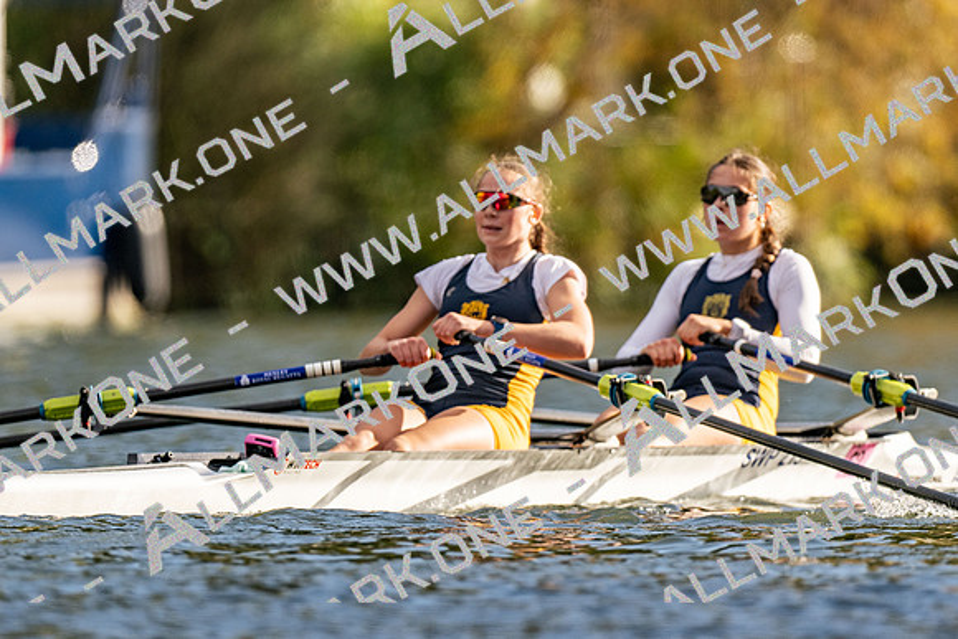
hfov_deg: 2.3
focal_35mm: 900
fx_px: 23967
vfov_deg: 1.5
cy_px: 320
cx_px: 479
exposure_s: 1/2500
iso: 220
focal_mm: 600
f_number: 4
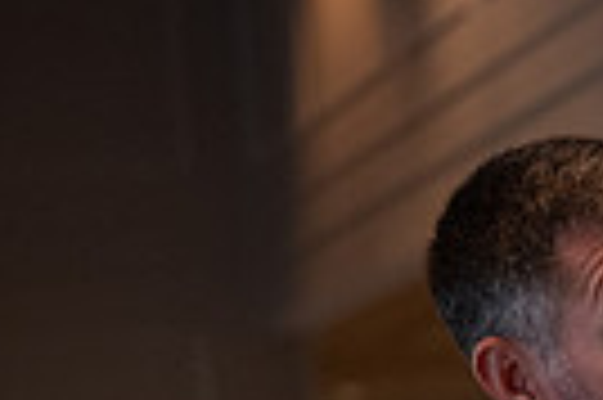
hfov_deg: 8.8
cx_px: 1300
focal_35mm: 217
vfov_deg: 6.2
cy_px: 757
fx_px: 3630
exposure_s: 1/160
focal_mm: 50
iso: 1600
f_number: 2.2
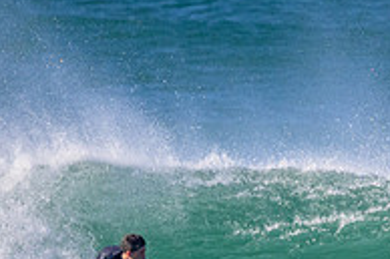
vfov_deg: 0.6
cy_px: 328
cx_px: 243
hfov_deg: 0.9
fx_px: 25902
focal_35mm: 2393
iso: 2200
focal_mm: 800
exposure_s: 1/2000
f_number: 11
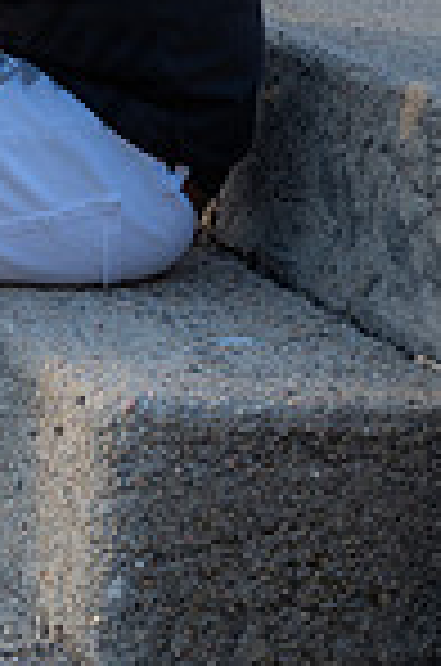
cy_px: -72
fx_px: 3489
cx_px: -212
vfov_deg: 10.8
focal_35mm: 189
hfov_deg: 7.1
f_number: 3.2
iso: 31
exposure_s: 1/200
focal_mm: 62
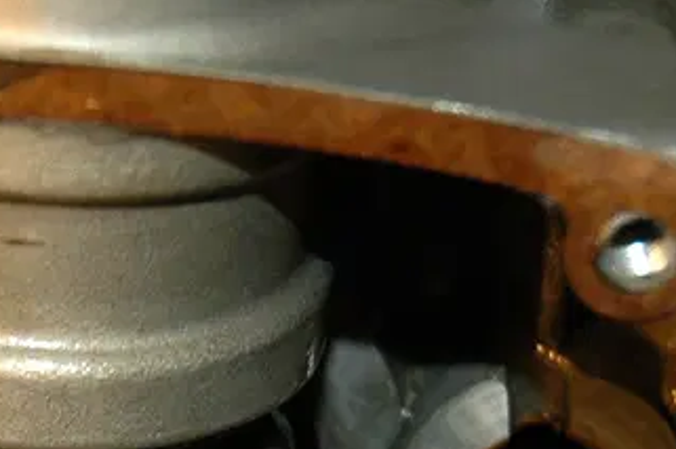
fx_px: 3260
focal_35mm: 174
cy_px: 580
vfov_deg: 7.8
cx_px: 2
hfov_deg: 11.7
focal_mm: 31
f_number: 4
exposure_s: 1/60
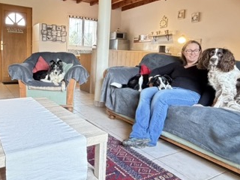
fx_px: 194
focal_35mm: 28
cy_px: 77
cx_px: 81
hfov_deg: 62.0
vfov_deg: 49.6
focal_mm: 2.22
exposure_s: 1/60
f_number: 2.2
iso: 640
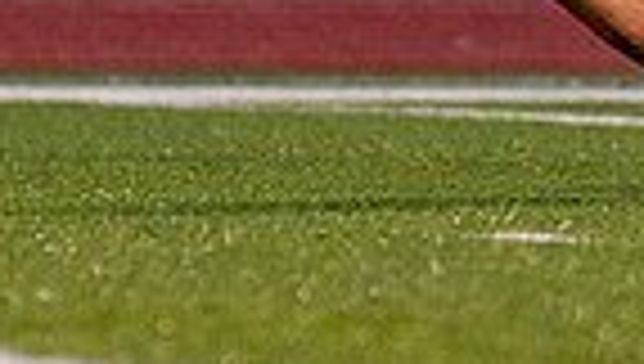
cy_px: -310
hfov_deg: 1.1
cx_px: 456
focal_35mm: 1928
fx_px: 32979
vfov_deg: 0.6
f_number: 2.8
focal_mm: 200
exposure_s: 1/1000
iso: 1000
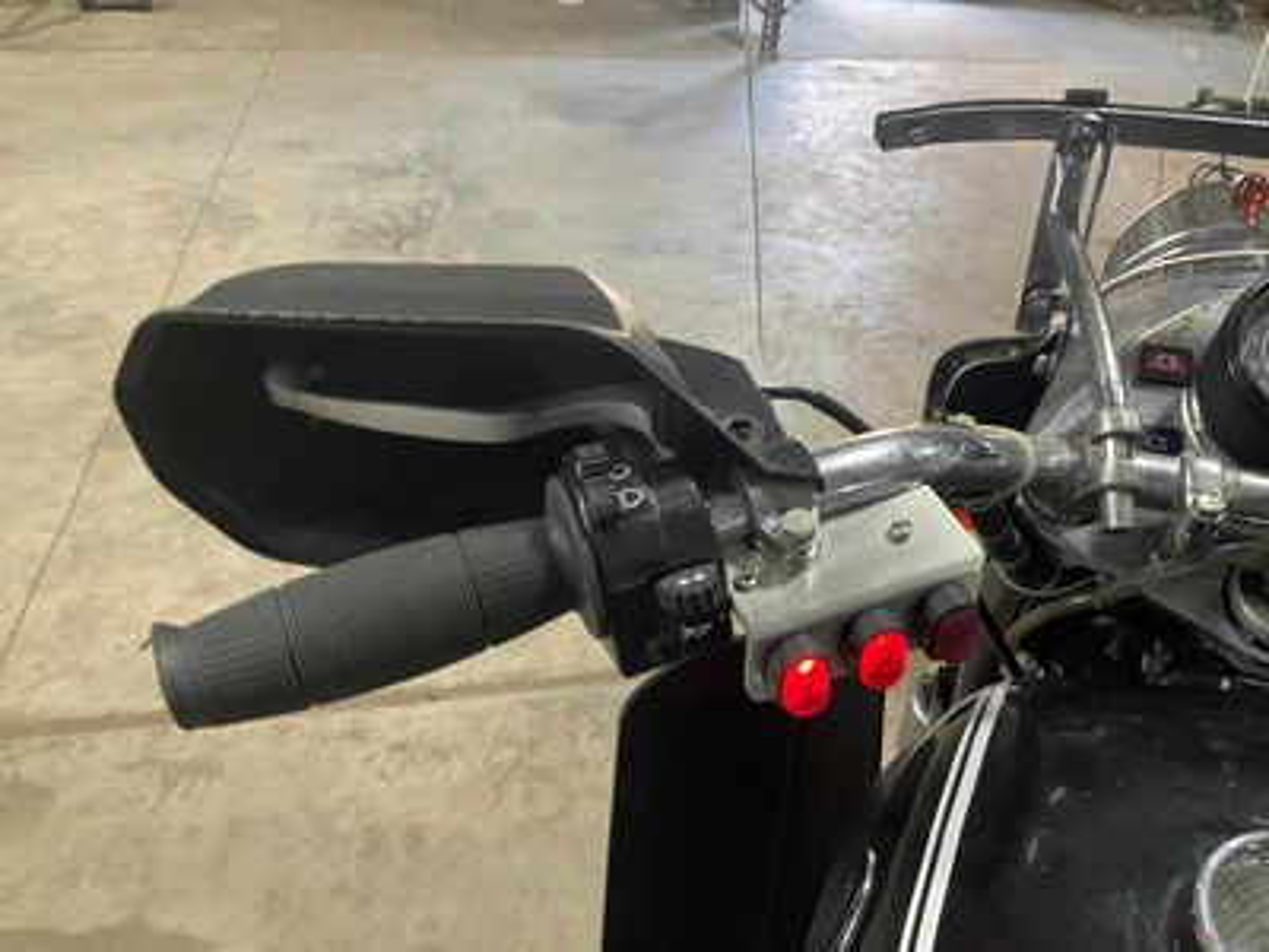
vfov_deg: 48.2
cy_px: 476
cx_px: 634
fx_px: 1063
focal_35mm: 29
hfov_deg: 61.7
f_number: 1.8
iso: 125
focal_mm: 3
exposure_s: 1/60
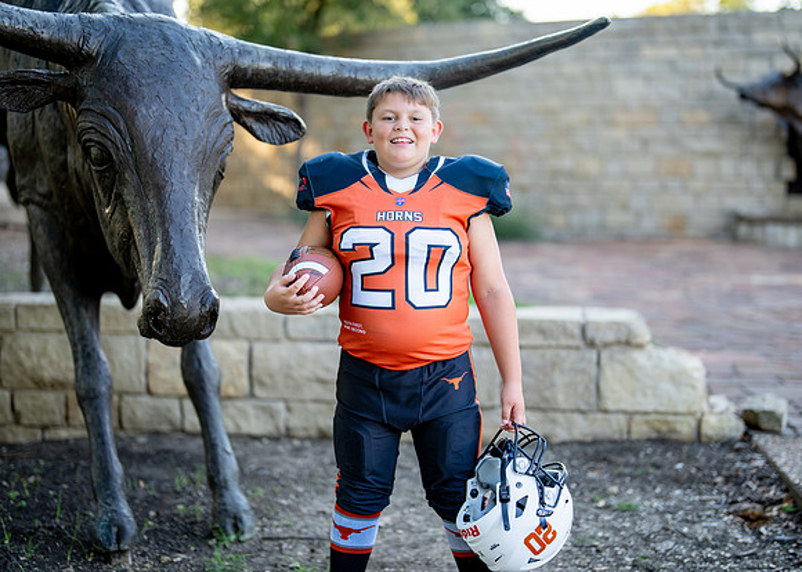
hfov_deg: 33.8
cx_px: 411
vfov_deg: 24.5
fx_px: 1320
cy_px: 270
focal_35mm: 58
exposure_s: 1/1000
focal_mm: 50
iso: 200
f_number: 1.2
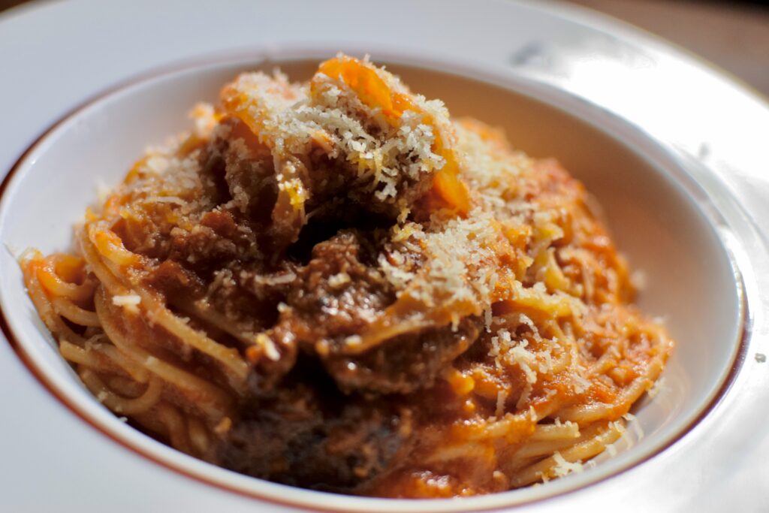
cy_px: 256
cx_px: 384
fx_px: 1122
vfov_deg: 25.8
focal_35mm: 52
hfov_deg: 37.8
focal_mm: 35
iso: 1600
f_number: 3.2
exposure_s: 1/60
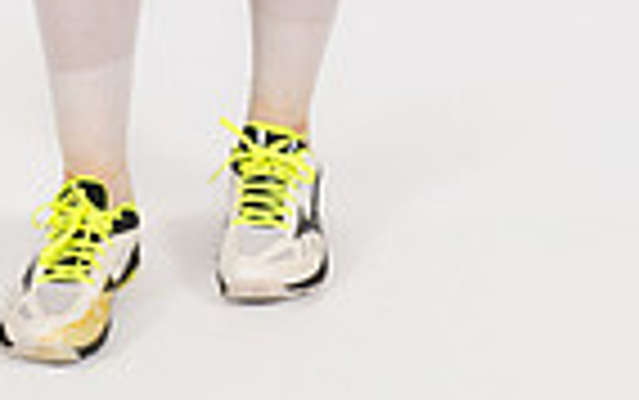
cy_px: -553
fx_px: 2701
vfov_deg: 7.9
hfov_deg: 13.4
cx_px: 162
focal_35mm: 155
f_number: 8
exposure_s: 1/320
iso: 640
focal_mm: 48
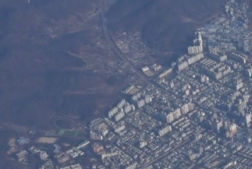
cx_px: 410
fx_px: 1190
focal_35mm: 170
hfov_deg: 11.5
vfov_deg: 8.0
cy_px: 210
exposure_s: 1/1250
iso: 100
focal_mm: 30.5
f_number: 7.1
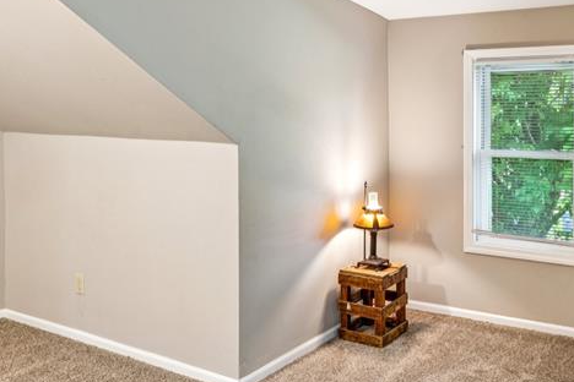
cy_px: 127
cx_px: 422
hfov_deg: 51.8
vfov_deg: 37.0
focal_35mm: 35
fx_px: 565
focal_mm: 16.2
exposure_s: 1.6
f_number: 13
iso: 200
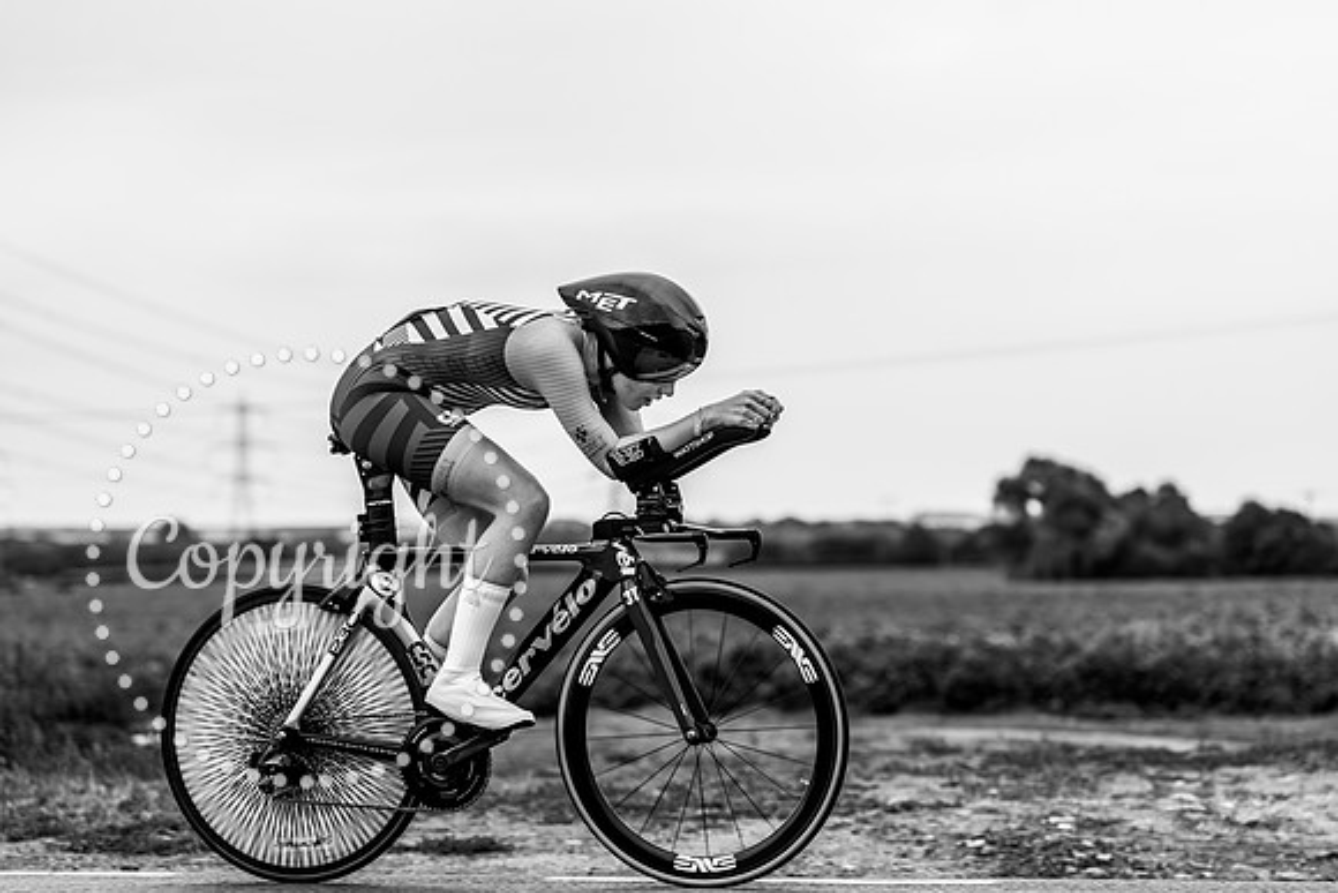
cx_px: 669
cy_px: 446
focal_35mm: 102
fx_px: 3806
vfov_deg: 13.4
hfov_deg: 19.9
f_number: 3.2
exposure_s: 1/1000
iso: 640
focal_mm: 101
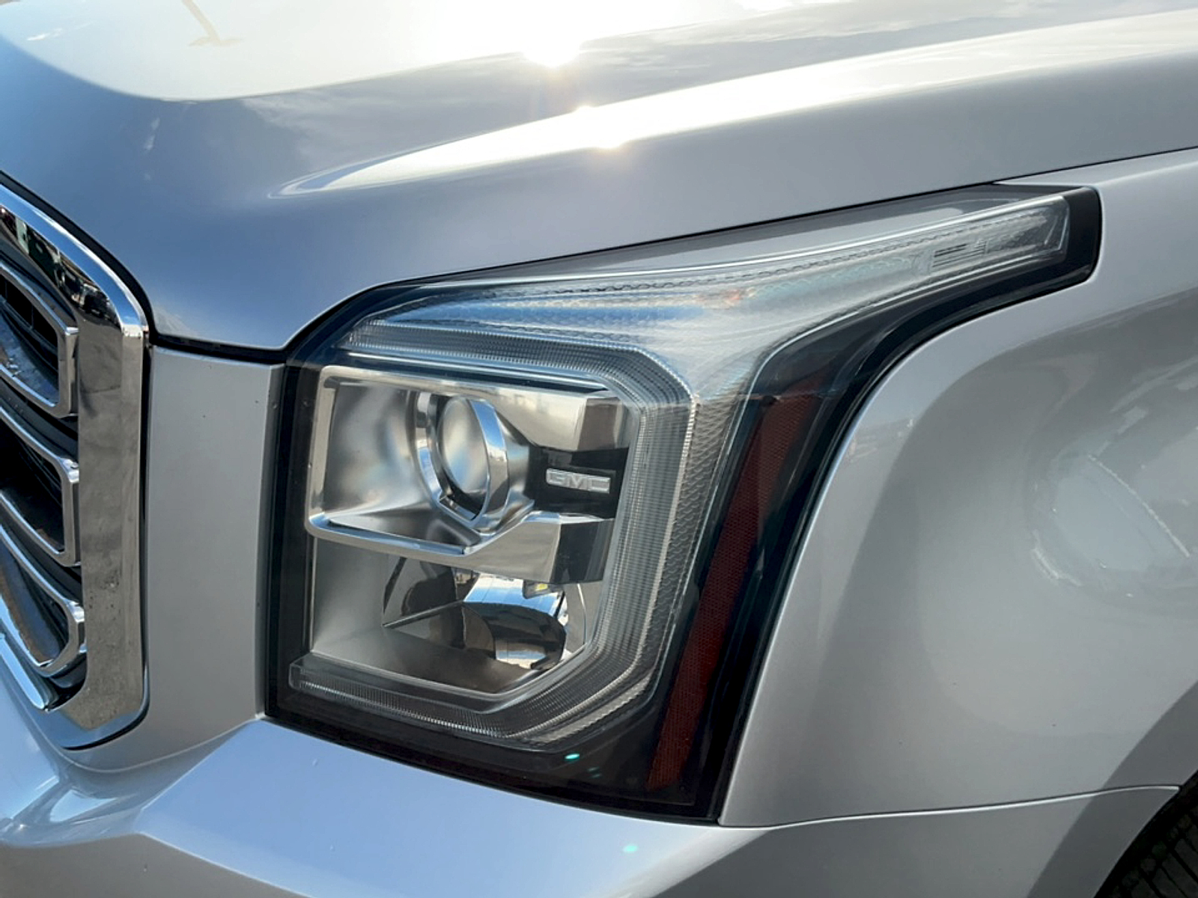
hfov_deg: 60.0
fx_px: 1038
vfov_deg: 46.8
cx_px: 599
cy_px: 449
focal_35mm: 30
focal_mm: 3
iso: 25
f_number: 1.8
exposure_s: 1/883
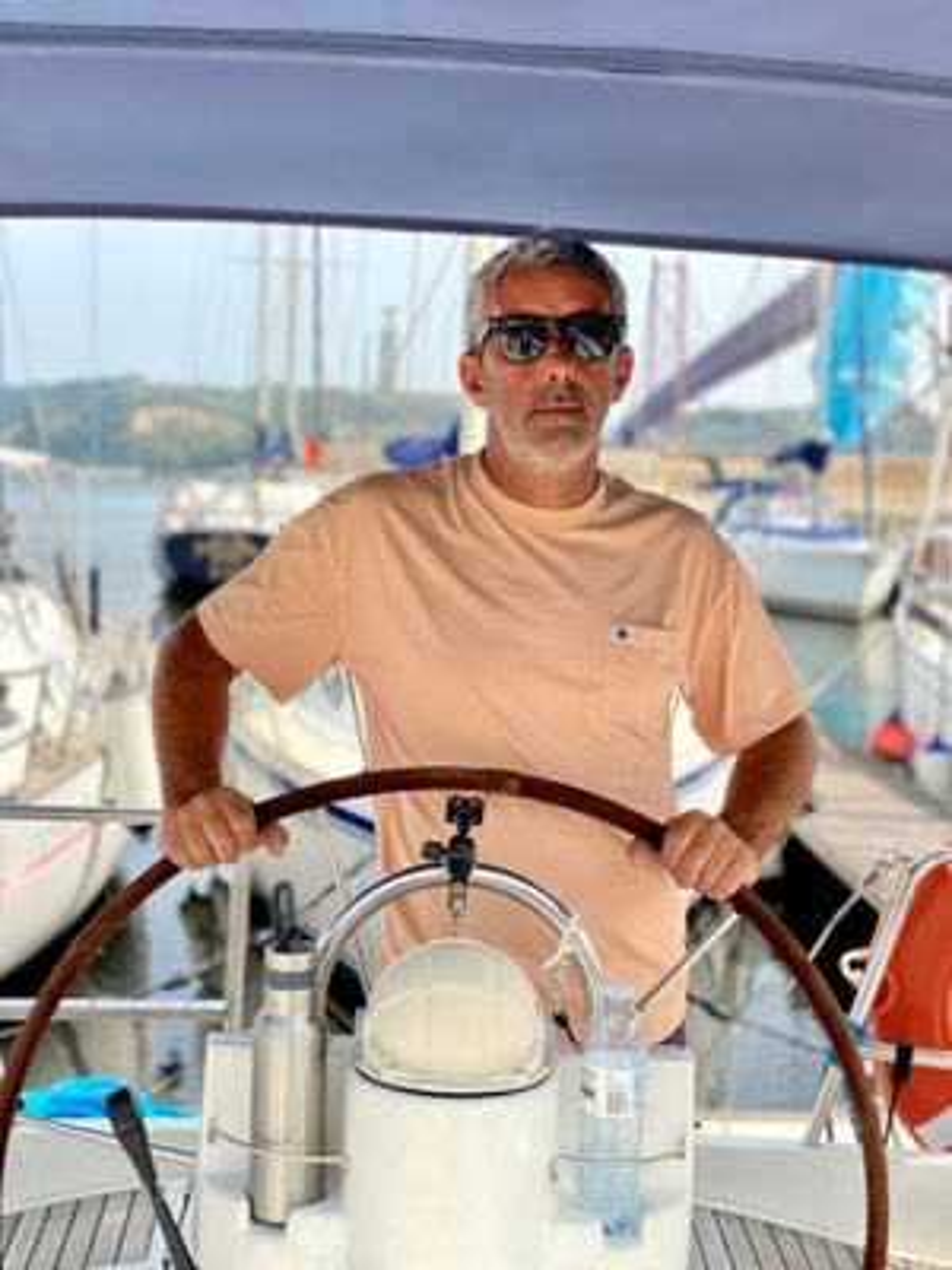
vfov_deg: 36.8
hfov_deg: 28.0
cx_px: 476
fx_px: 1907
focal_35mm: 52
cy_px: 635
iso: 20
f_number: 2
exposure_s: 1/761
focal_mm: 6
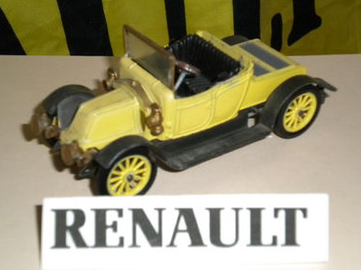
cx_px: 179
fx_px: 750
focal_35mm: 72
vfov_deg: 20.4
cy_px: 136
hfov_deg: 27.0
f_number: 4.6
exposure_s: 1/60
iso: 400
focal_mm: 12.3
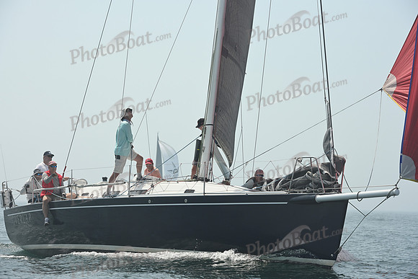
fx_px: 1568
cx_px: 209
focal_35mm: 135
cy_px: 140
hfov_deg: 15.2
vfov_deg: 10.2
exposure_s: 1/1250
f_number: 9
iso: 320
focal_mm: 135
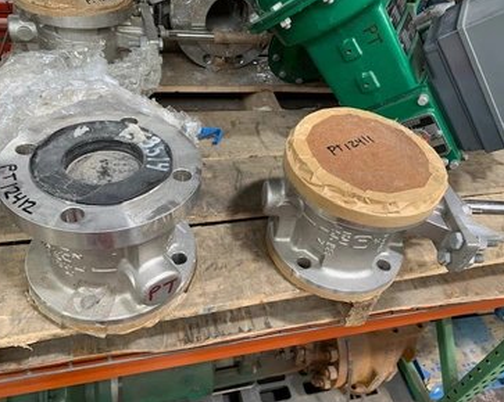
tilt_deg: -41.3
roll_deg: -12.7
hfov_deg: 62.2
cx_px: 262
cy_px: 202
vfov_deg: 51.5
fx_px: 417
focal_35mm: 28
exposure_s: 1/60
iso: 200
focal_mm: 4.25
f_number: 1.8
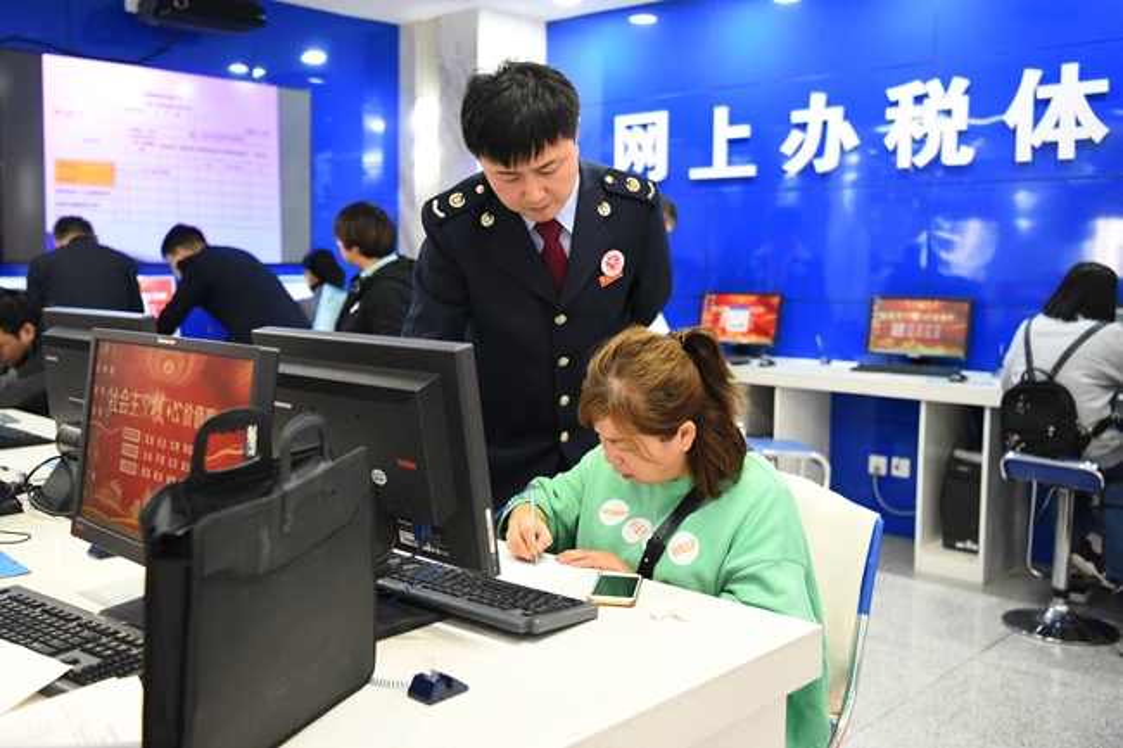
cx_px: 562
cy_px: 374
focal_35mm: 32
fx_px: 998
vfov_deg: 41.1
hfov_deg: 58.7
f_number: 2.8
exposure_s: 1/400
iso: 4000
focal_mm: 32
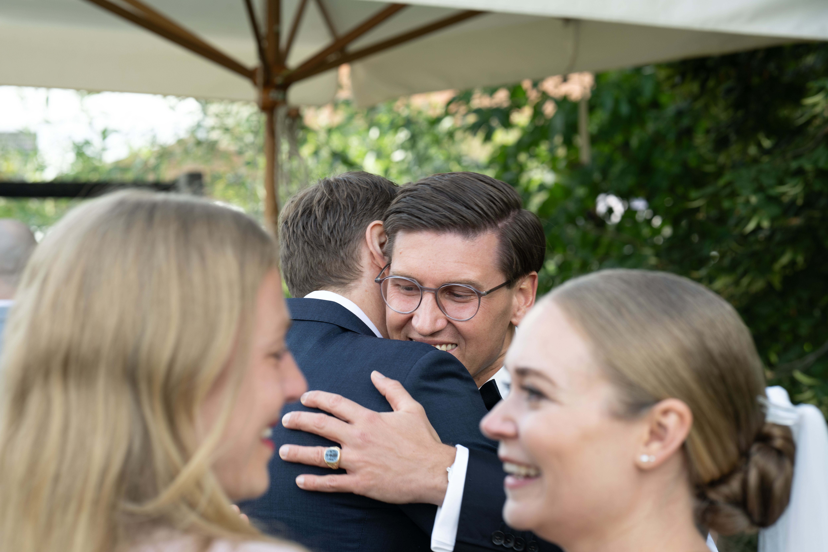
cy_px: 276
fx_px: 1955
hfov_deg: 23.9
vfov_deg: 16.1
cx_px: 414
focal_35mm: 85
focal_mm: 85
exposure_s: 1/125
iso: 160
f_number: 5.6
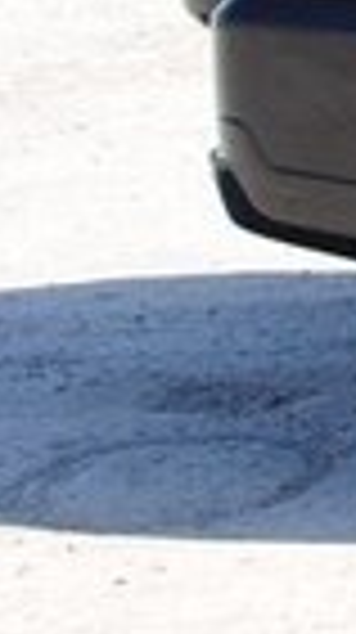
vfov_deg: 14.2
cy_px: -94
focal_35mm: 147
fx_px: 2474
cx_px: 1474
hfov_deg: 6.5
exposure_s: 1/160
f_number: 6.3
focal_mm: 20
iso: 100
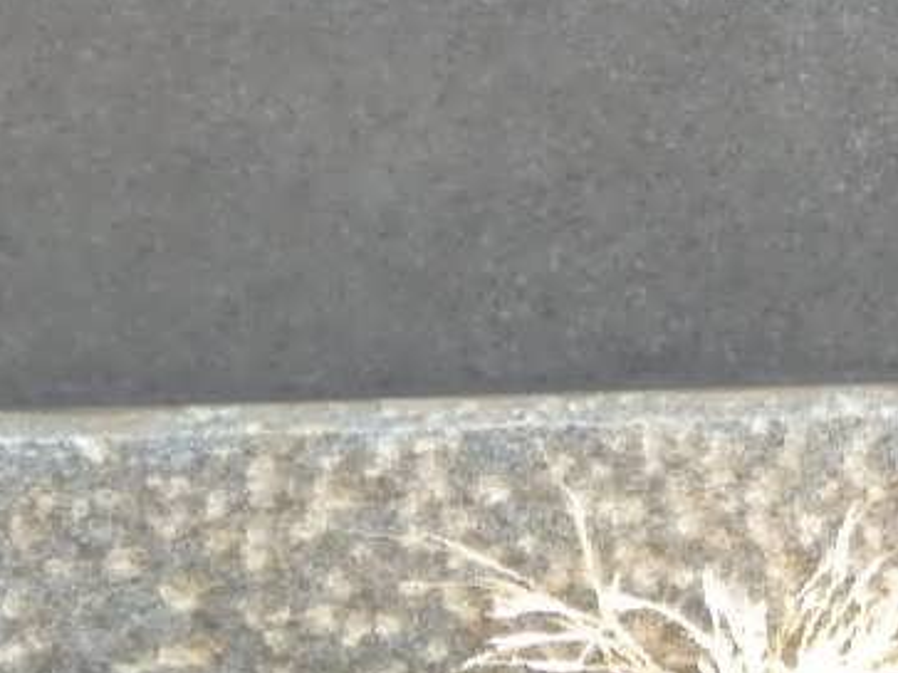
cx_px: 1398
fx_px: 5835
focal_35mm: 225
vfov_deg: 6.5
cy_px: -336
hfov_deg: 8.6
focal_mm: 12.3
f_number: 4.6
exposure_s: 1/374
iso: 400
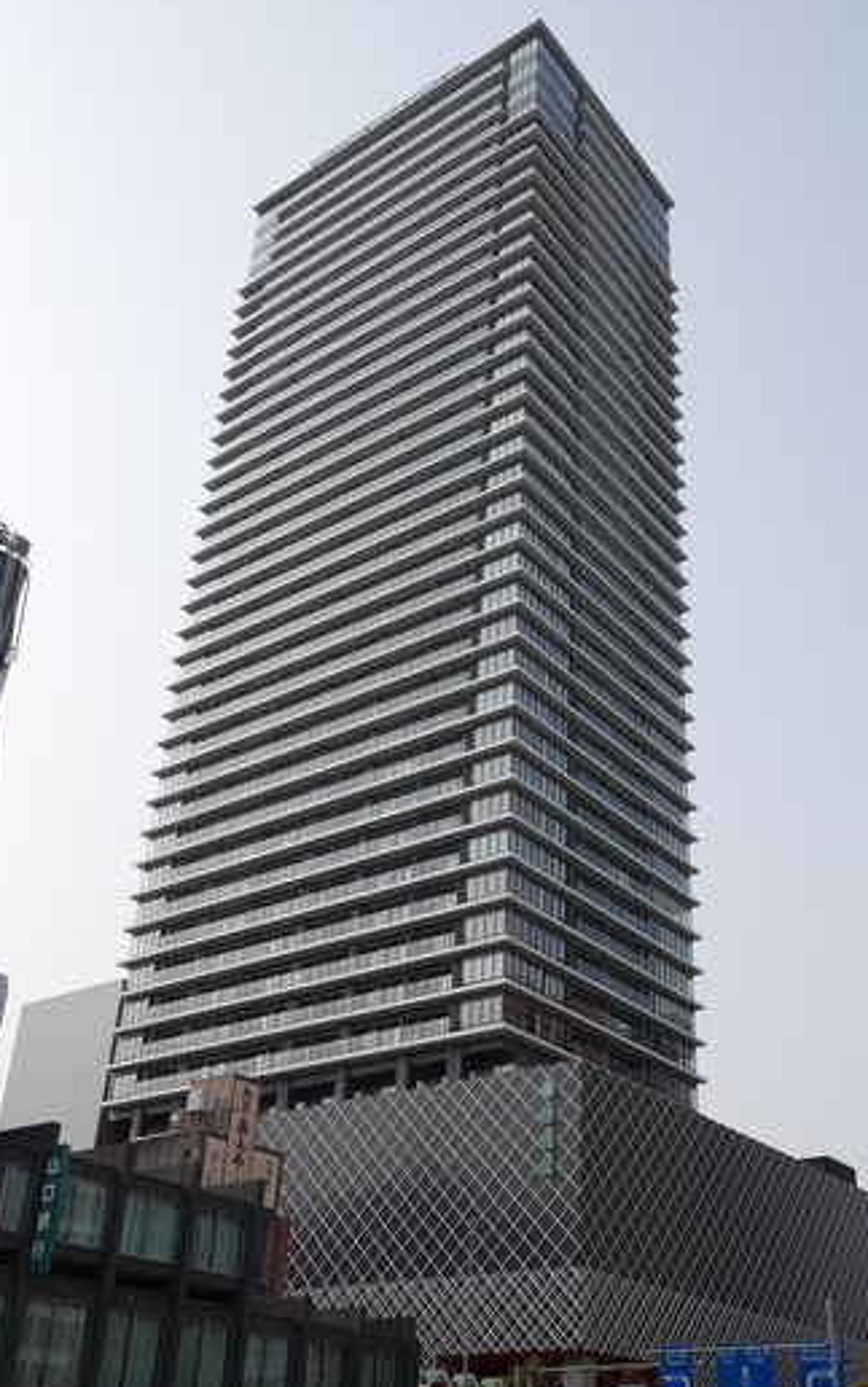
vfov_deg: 52.6
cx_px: 528
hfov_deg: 34.3
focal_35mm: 37
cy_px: 769
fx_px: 1399
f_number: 8
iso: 200
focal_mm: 15
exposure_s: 1/400
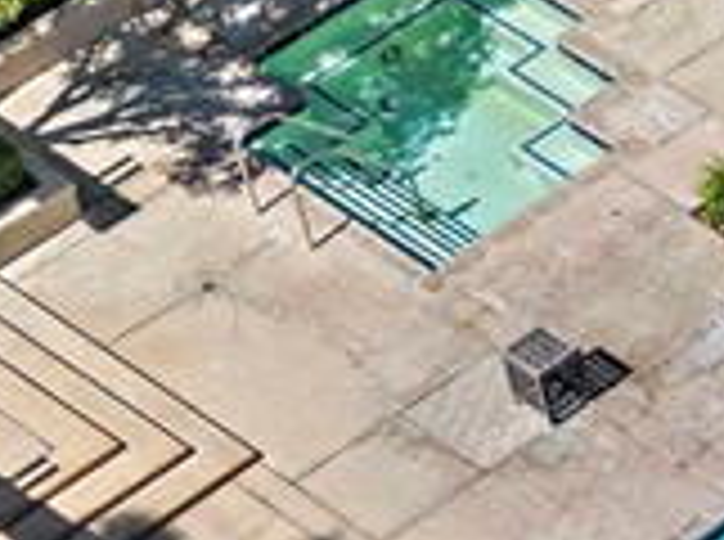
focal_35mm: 153
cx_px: 1246
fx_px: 3193
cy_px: 1408
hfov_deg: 12.0
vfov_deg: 8.6
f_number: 1.7
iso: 100
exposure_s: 1/2500
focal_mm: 6.72
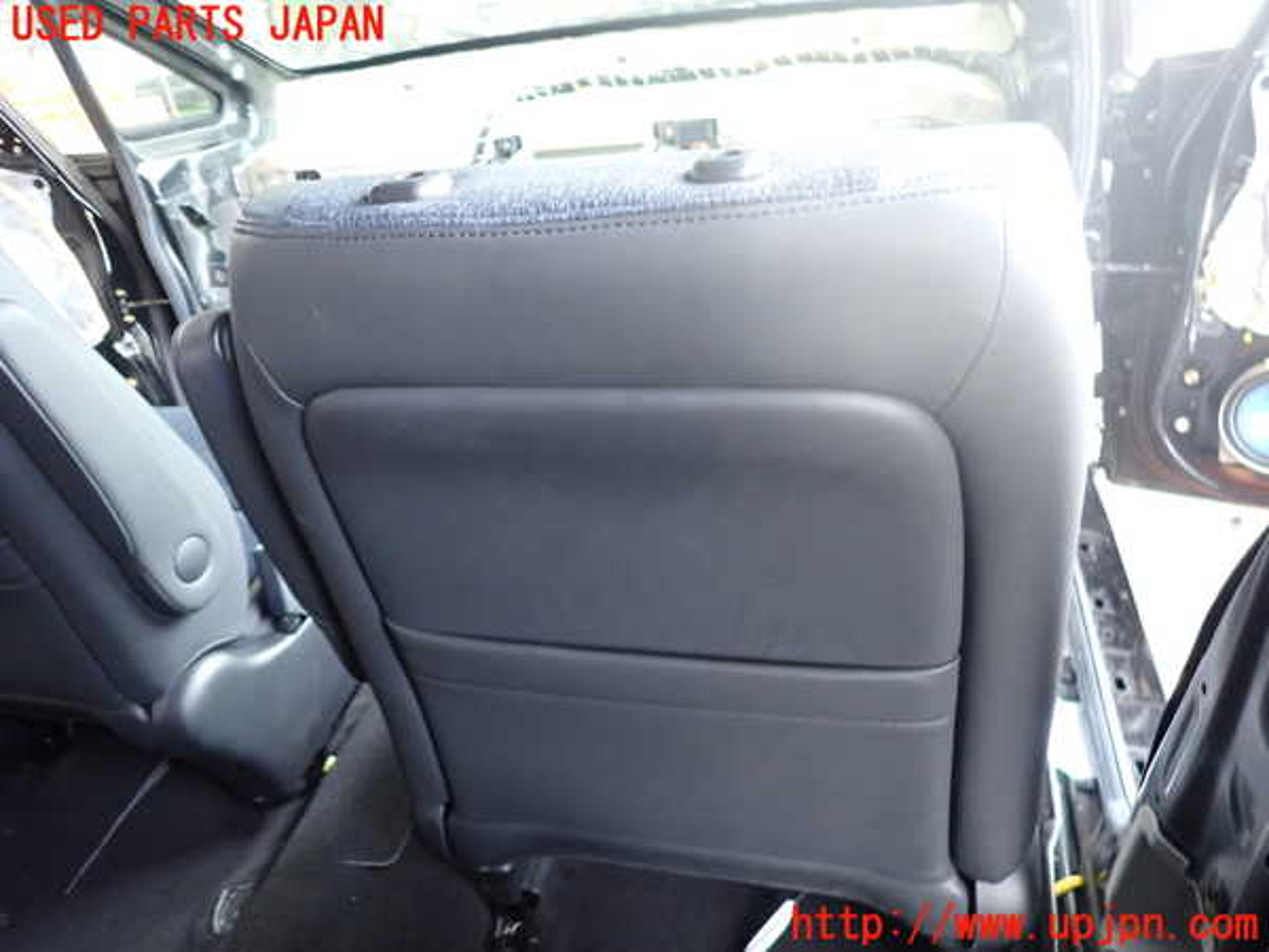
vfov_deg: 54.9
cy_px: 476
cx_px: 634
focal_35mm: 25
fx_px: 916
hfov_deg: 69.4
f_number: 2
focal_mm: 4.5
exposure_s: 1/30
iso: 400
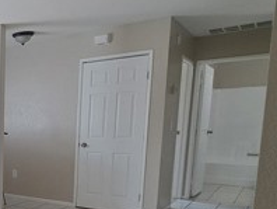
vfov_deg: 33.3
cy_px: 171
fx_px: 336
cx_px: -123
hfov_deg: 29.8
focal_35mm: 42
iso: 50
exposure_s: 1/40
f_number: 2.2
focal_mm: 1.74
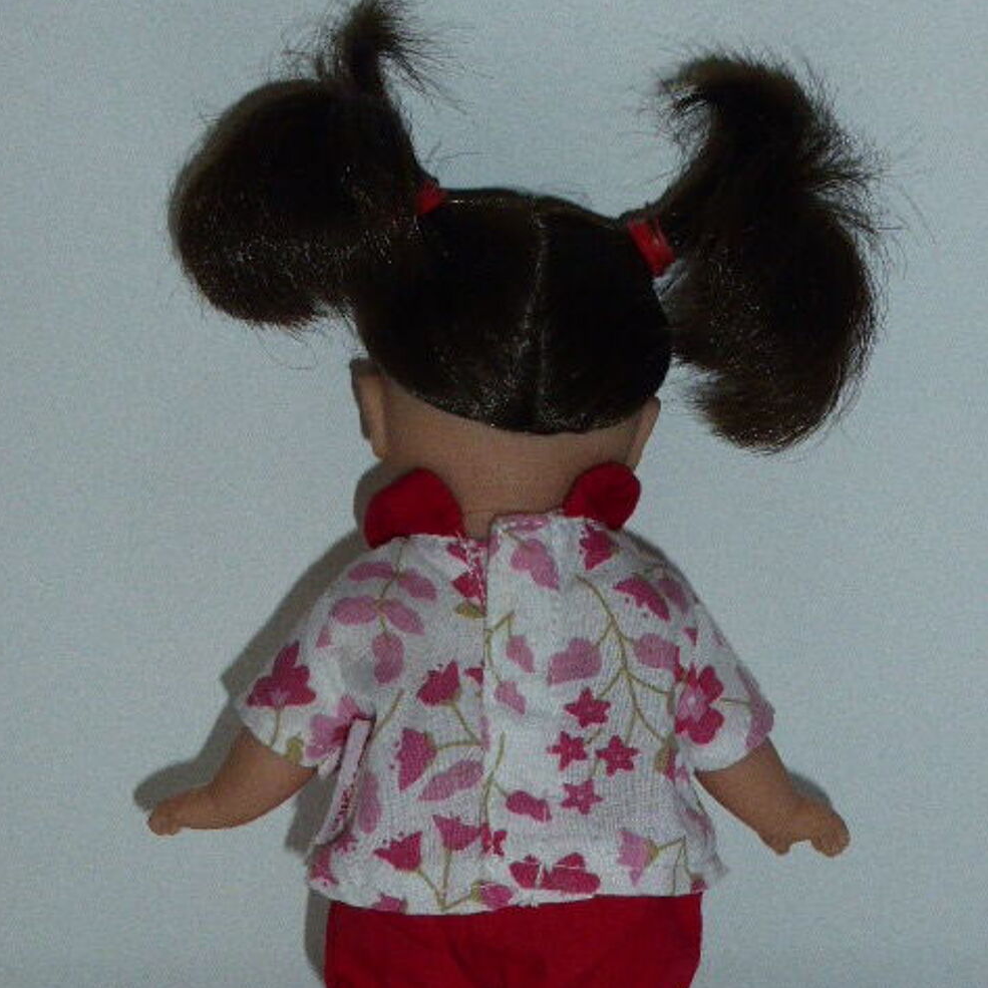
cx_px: 491
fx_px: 2357
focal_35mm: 73
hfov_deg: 23.7
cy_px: 647
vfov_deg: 23.6
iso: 640
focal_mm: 10.3
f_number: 4.7
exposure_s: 1/60
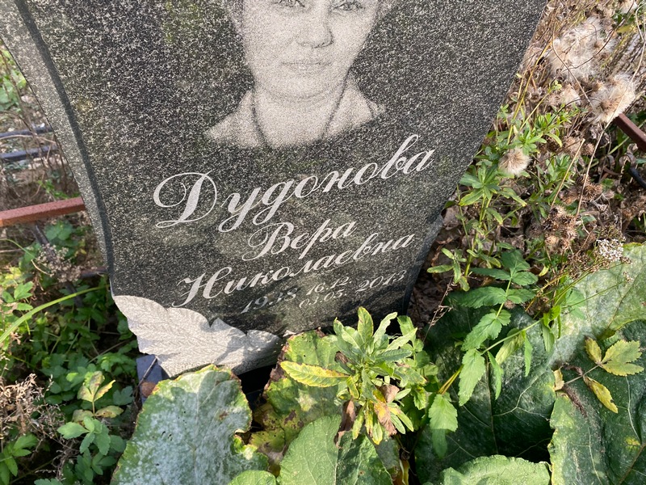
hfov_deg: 67.3
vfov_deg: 53.1
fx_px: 485
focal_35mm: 26
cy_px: 242
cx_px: 323
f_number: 1.8
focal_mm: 4.25
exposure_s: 1/354
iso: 32
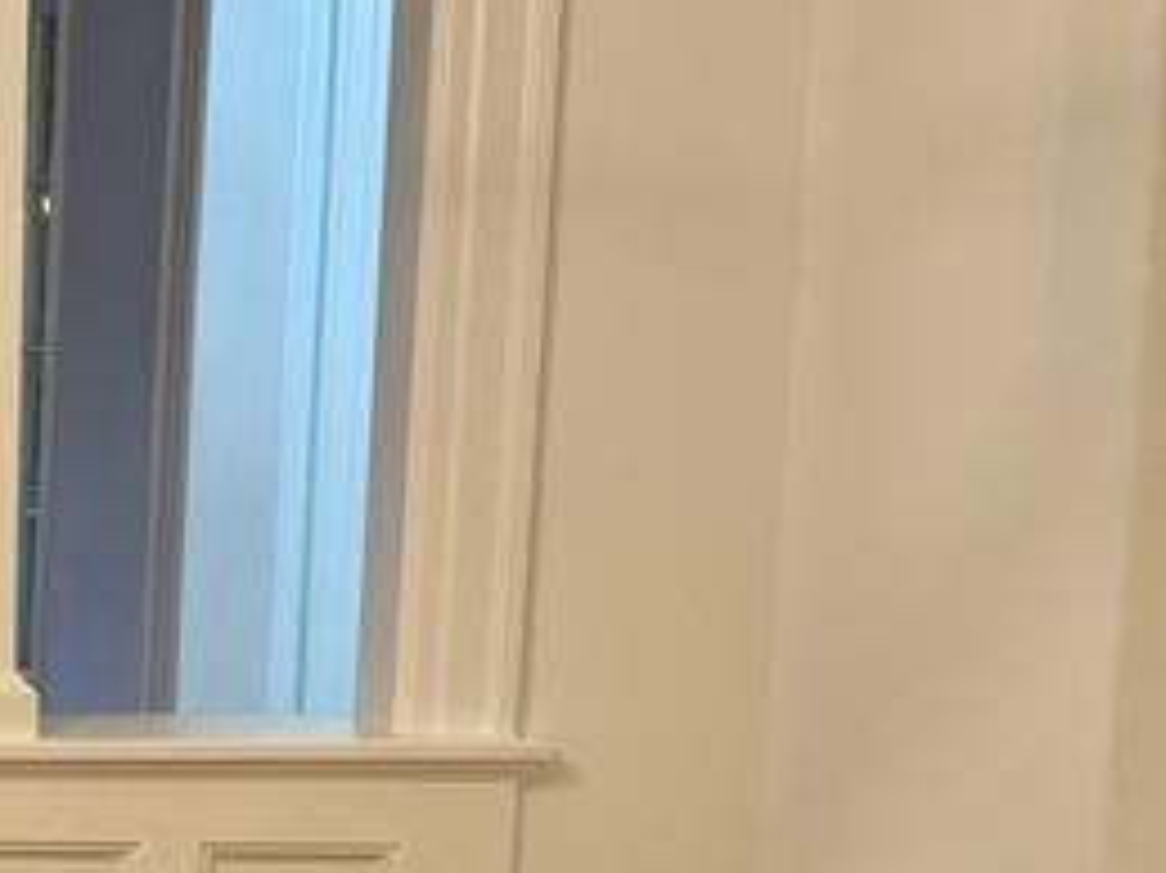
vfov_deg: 15.4
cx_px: -909
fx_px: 3198
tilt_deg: -4.6
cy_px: 770
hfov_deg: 17.1
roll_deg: +1.0
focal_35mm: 95
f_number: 1.78
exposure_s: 1/60
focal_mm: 6.76
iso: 125
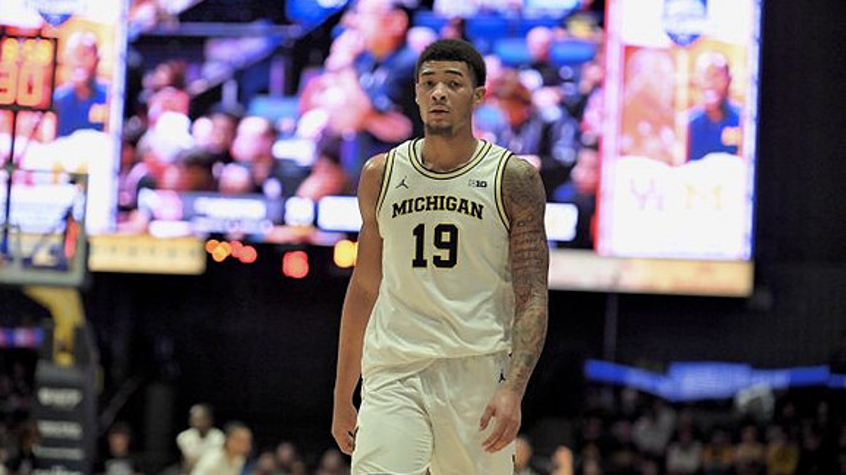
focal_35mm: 142
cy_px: 245
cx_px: 423
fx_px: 3185
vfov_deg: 8.5
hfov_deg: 15.1
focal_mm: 135
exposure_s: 1/1000
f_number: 2.8
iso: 4000
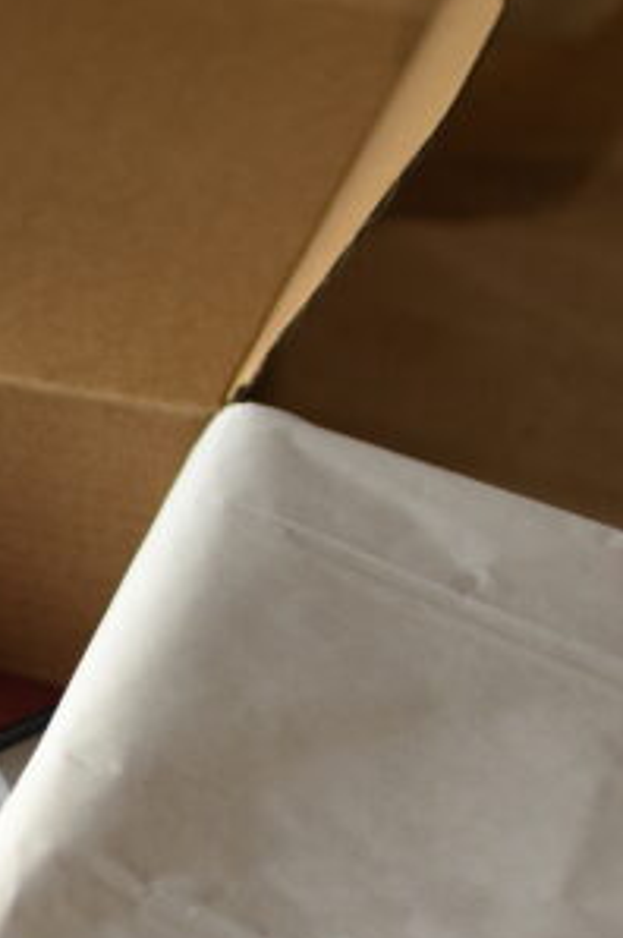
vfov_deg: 11.3
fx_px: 4702
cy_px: 873
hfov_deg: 7.3
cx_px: -683
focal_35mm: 181
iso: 200
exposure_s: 1/250
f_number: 2.5
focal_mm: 35
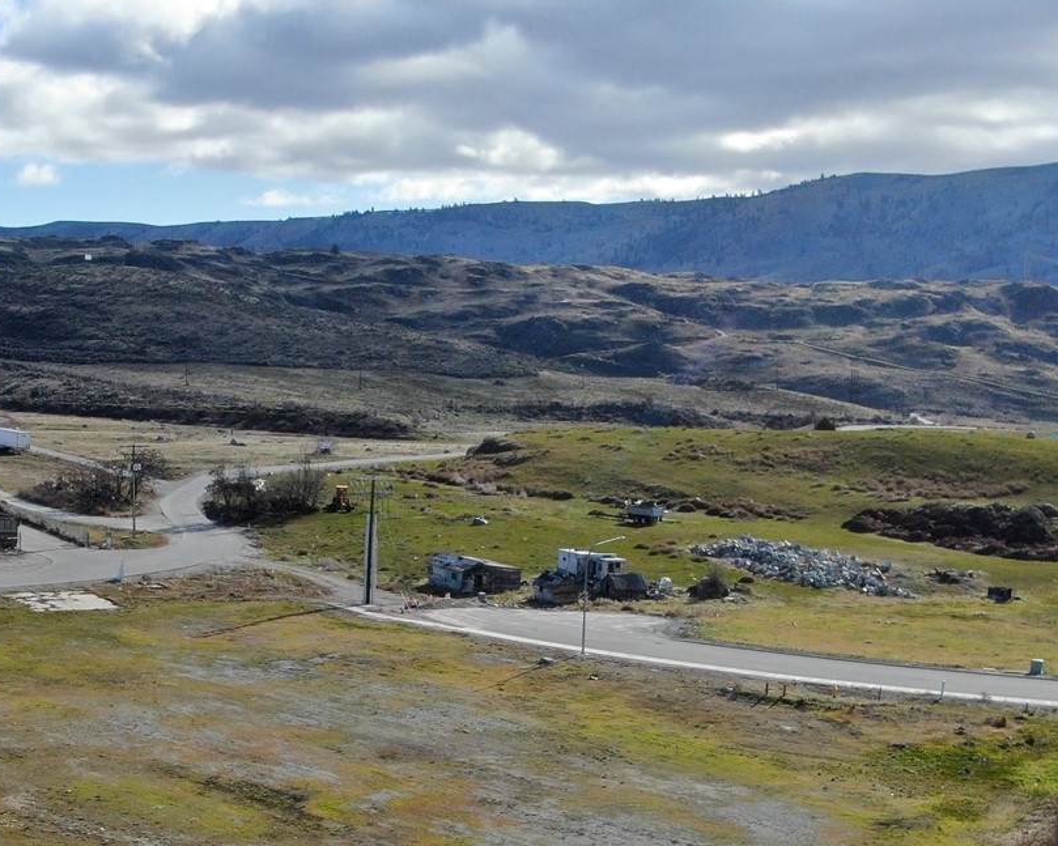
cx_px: 297
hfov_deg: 33.1
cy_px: 649
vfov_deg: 26.7
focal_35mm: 56
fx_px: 1753
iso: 110
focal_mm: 5.11
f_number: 3
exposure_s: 1/1250
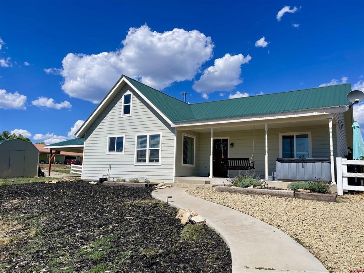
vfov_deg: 54.9
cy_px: 136
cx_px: 182
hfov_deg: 69.4
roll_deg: -1.8
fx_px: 263
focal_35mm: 25
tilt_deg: +5.9
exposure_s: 1/6250
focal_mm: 5.1
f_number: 1.6
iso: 32
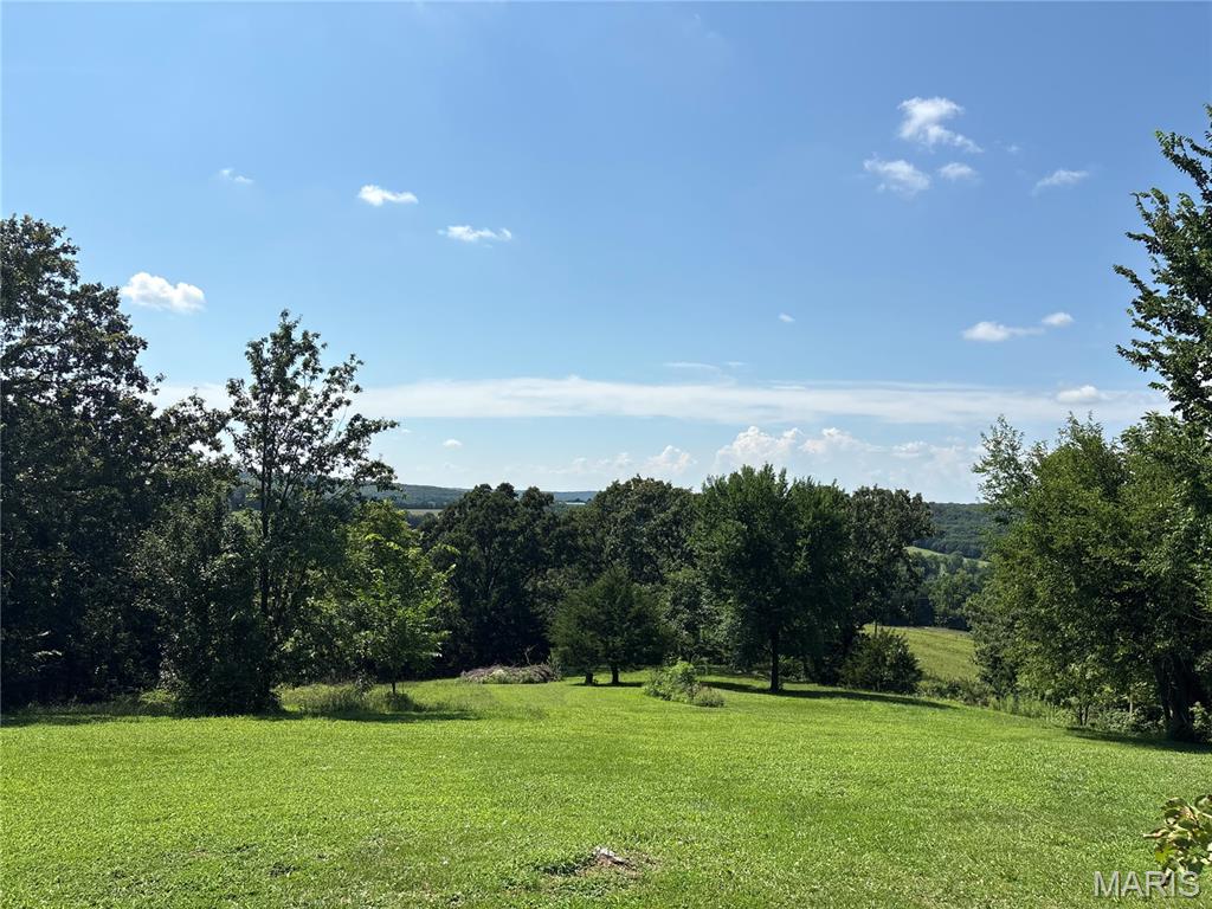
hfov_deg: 67.3
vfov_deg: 53.1
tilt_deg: +2.8
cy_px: 454
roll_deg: -2.0
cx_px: 606
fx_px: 910
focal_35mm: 26
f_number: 1.6
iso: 50
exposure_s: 1/5814
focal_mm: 5.96
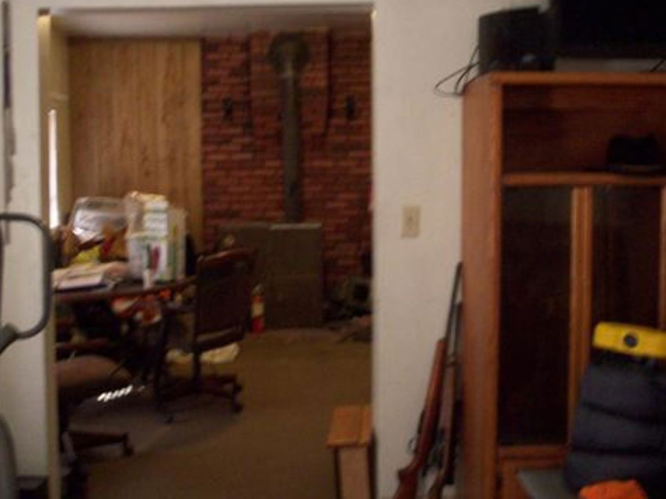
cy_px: 207
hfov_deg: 38.1
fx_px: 961
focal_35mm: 50
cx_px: 288
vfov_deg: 29.0
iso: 200
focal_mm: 6.2
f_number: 2.8
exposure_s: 1/8
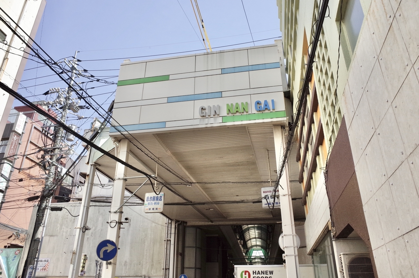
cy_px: 139
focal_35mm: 28
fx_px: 325
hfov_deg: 65.6
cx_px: 210
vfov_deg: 46.2
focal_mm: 18.3
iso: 400
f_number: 8
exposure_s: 1/640
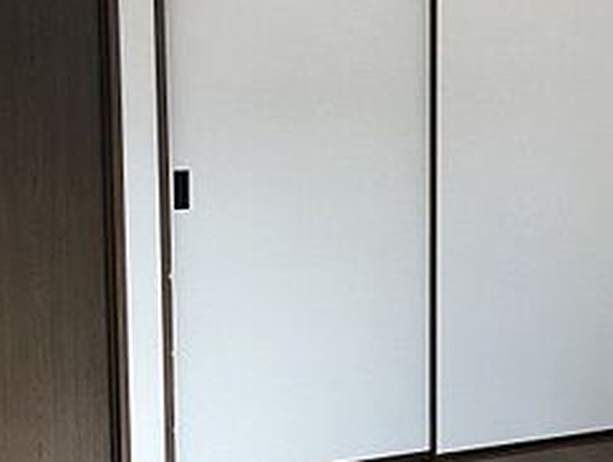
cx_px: 404
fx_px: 1224
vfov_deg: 21.3
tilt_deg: -7.7
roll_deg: -0.5
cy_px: 179
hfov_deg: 28.0
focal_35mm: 69
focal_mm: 4
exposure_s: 1/40
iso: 25
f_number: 1.8
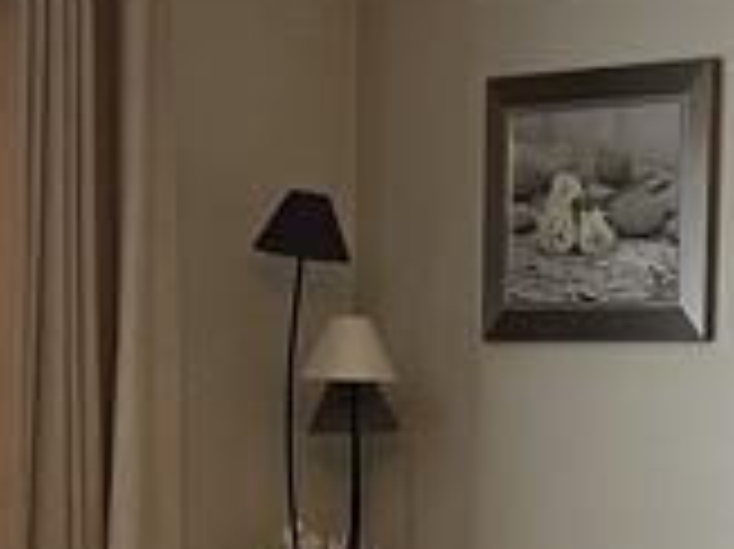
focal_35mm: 128
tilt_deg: -4.5
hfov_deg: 15.0
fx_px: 2712
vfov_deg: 11.3
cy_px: 670
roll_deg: -2.0
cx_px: 824
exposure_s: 1/50
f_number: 1.6
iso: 160
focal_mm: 5.1
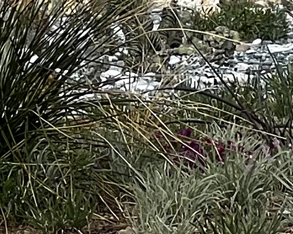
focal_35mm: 636
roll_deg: +0.8
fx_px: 5513
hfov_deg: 3.0
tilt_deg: +1.5
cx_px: -473
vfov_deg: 2.4
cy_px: -305
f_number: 2.8
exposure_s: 1/312
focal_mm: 9
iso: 32
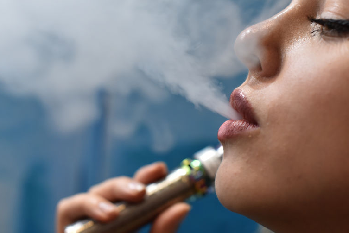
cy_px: 91
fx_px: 660
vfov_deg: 20.0
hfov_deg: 29.6
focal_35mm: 68
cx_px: 195
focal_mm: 50
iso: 1600
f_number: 3.5
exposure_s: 1/200
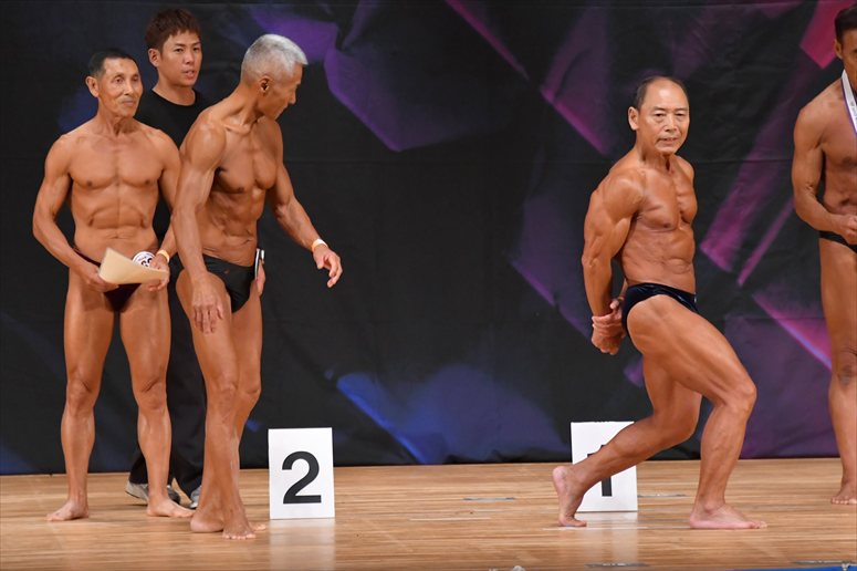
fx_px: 7138
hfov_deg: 6.9
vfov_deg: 4.6
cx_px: 428
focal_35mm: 300
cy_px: 286
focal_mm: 200
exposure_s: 1/400
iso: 4500
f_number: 5.6
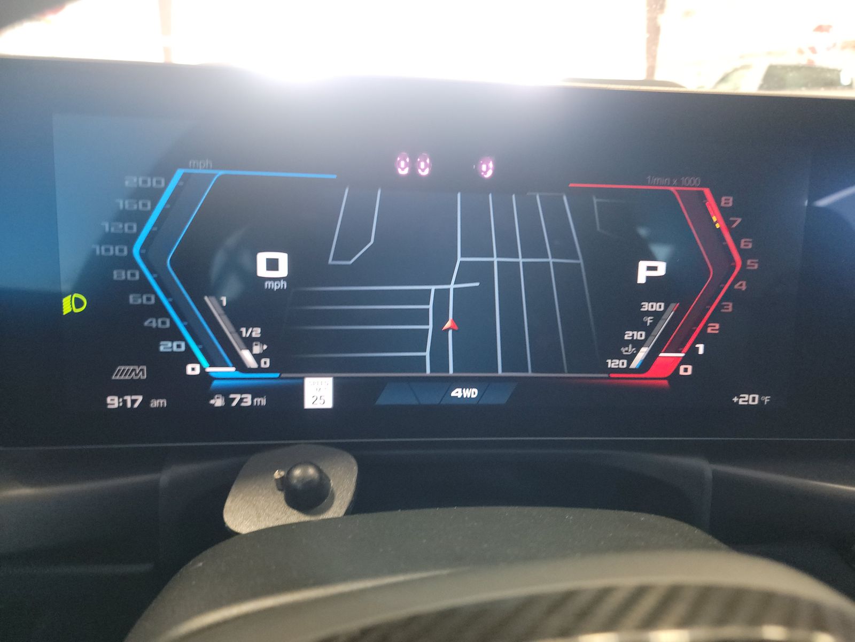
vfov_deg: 56.8
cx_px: 428
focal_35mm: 24
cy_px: 321
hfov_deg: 71.6
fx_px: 593
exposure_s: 1/59
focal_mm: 6.7
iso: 876
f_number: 1.8
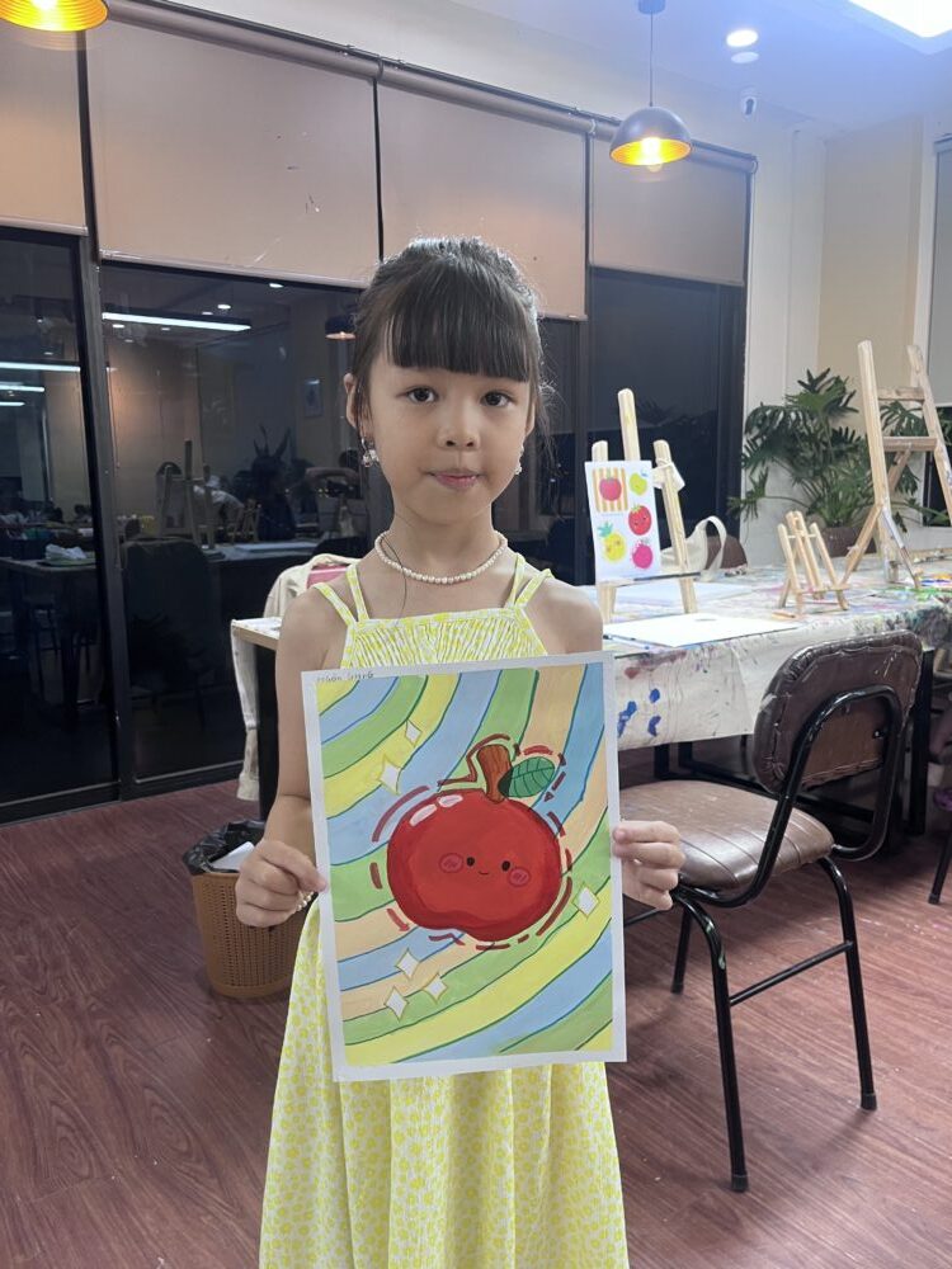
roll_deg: +1.7
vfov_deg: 67.3
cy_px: 634
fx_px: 953
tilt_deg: -8.8
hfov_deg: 53.1
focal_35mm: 26
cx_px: 476
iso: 125
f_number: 1.6
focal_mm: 5.1
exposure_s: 1/50
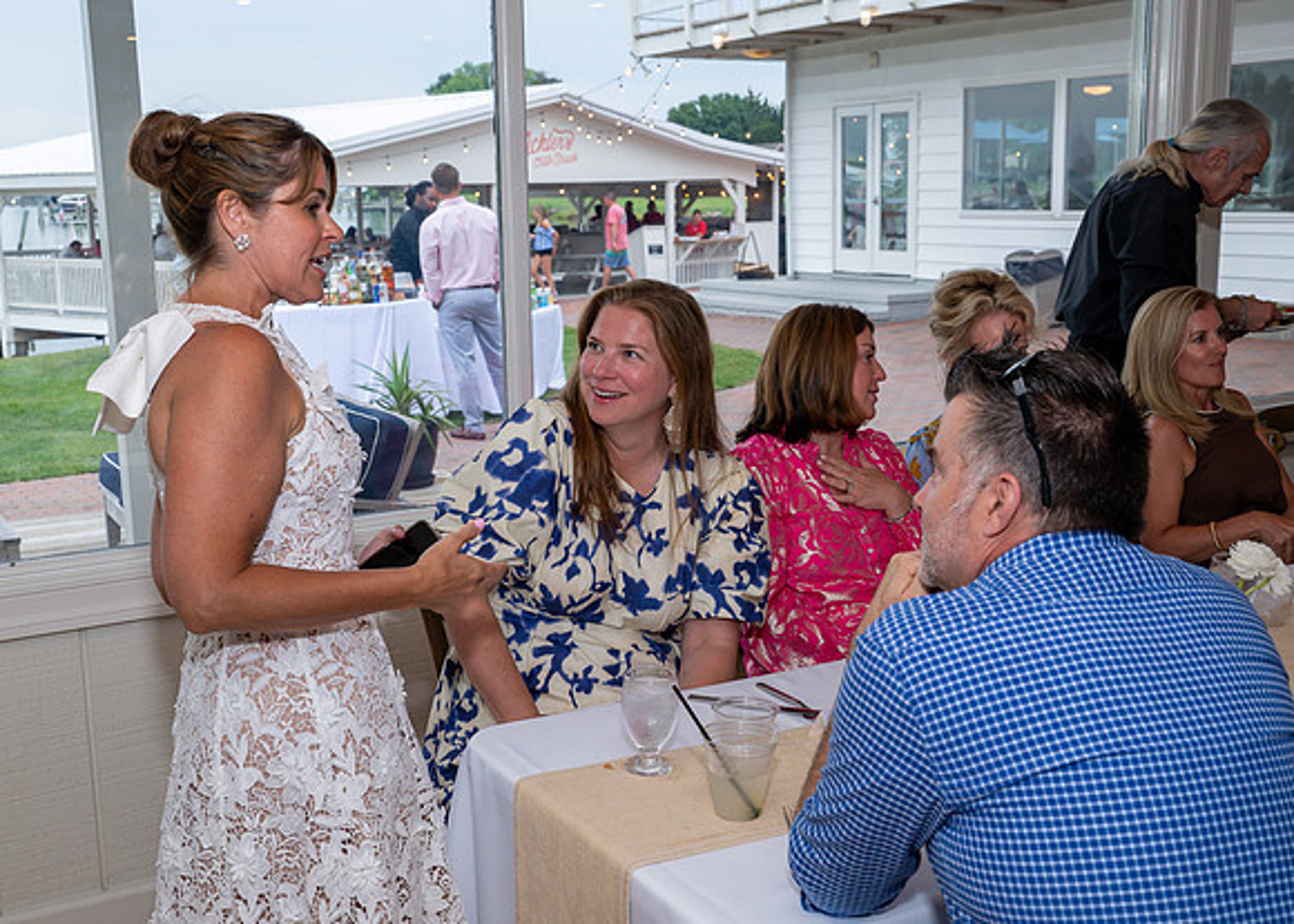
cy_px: 461
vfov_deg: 34.0
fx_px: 1509
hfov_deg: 46.4
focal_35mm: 41
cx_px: 618
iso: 500
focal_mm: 38
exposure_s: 1/250
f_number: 7.1
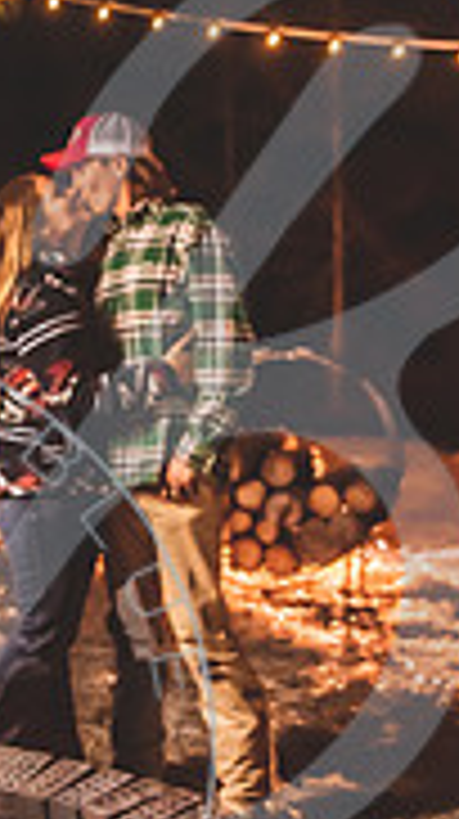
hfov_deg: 16.8
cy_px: 405
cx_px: 0
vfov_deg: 30.2
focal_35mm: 70
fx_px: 1519
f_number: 2.8
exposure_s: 1/125
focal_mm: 27
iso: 1000
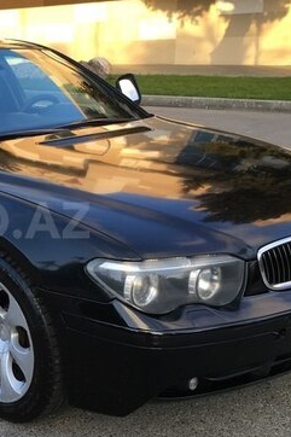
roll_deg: +3.3
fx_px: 667
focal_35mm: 55
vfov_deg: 36.3
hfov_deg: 23.0
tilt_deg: -14.9
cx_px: -34
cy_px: 220
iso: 25
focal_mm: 4.15
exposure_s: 1/127
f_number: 2.2
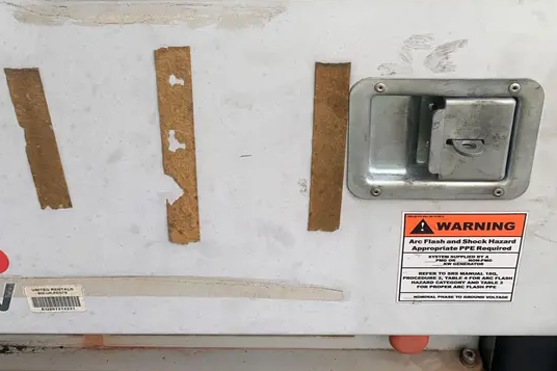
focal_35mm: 37
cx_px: 280
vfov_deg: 33.6
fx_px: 572
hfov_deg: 51.9
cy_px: 21
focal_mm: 4.25
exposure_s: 1/121
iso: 50
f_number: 1.8
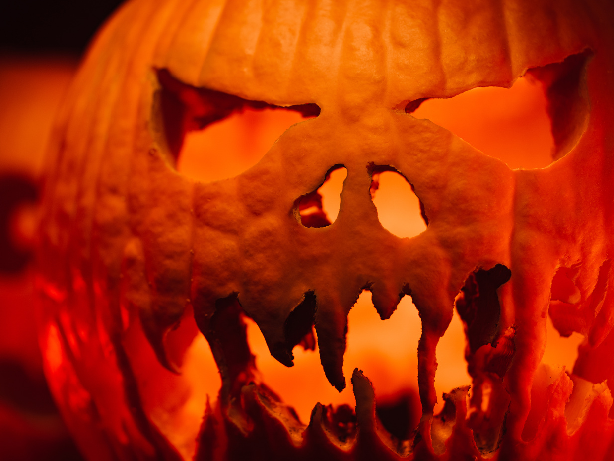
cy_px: 230
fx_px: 1738
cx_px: 284
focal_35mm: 98
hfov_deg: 20.0
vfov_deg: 15.1
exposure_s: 1/125
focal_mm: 90
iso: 500
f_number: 2.8
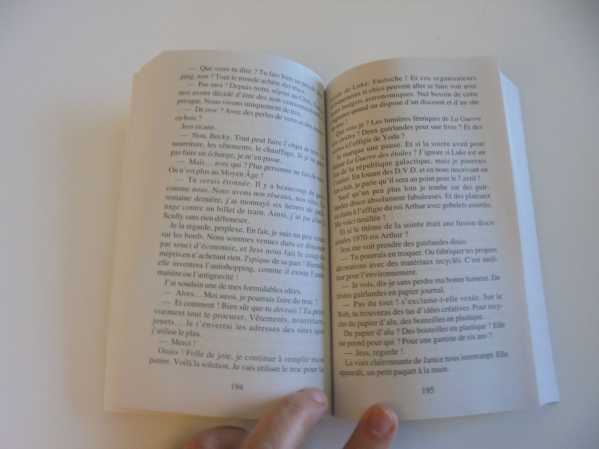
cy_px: 224
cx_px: 300
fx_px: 450
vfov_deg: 53.1
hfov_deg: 67.3
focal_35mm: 26
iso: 160
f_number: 3.5
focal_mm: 4.6
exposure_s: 1/30
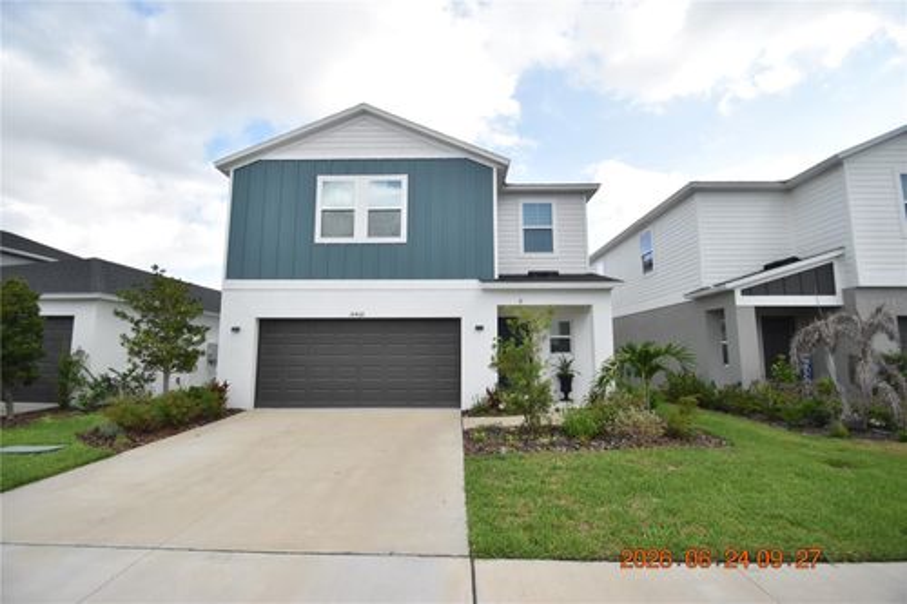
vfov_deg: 77.3
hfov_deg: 100.4
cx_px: 454
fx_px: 378
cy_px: 302
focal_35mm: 15
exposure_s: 1/4000
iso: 800
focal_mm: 10
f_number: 3.5
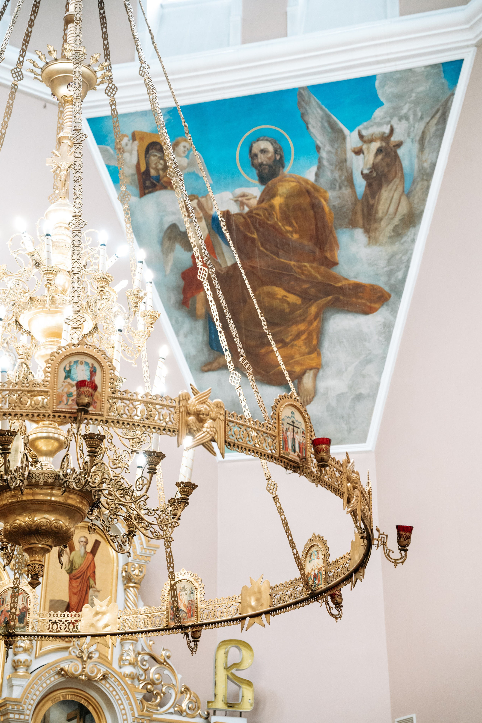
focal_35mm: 70
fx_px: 1406
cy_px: 362
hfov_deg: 19.5
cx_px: 241
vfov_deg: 28.8
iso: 4000
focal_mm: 70
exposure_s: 1/200
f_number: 4
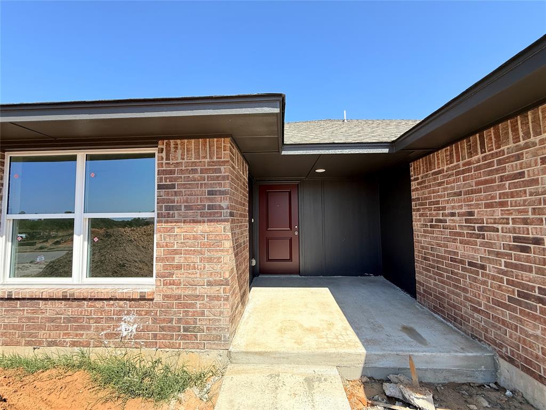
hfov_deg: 102.1
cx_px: 273
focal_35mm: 14
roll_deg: -0.2
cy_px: 205
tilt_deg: +3.6
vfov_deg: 85.7
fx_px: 221
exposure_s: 1/928
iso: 64
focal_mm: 2.22
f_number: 2.2
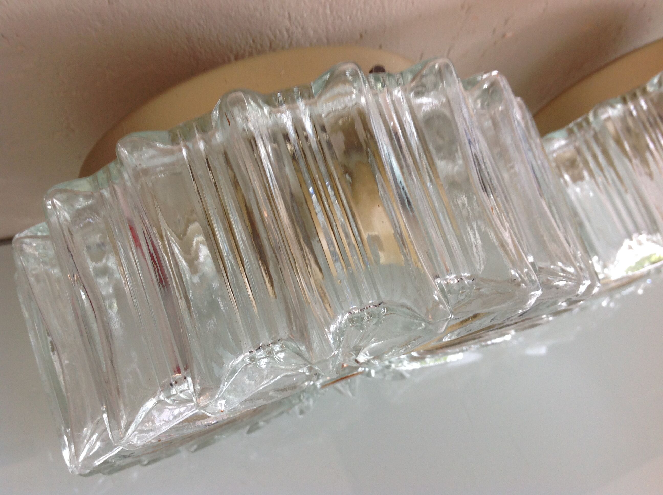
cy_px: 248
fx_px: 669
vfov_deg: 40.6
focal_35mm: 35
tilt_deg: -56.3
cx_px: 332
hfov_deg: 52.7
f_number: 2.4
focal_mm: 4.28
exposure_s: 1/15
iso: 64
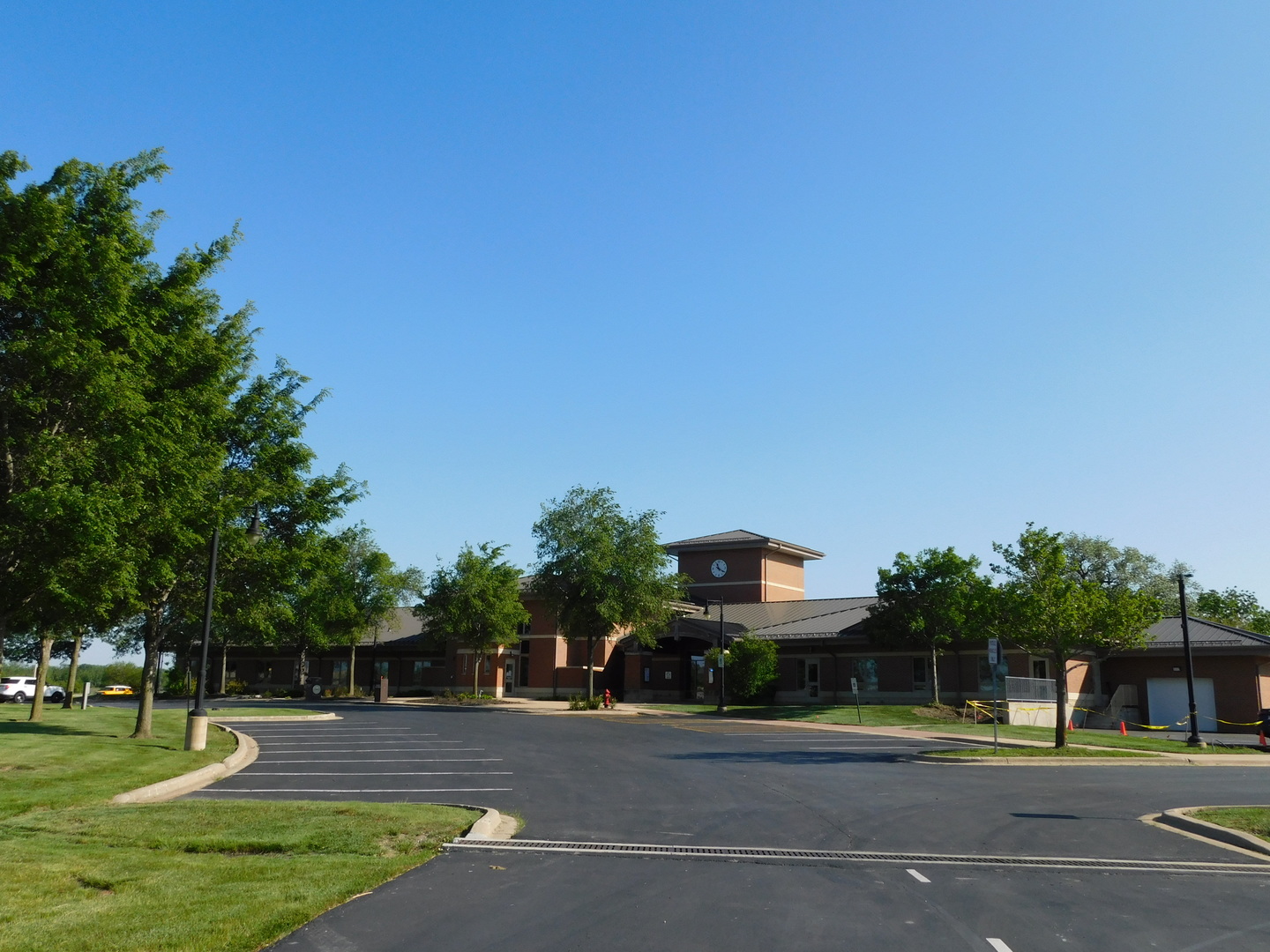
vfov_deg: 46.8
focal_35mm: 30
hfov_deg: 60.0
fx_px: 1101
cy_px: 476
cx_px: 635
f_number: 3.2
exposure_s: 1/1500
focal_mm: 5.3
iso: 125
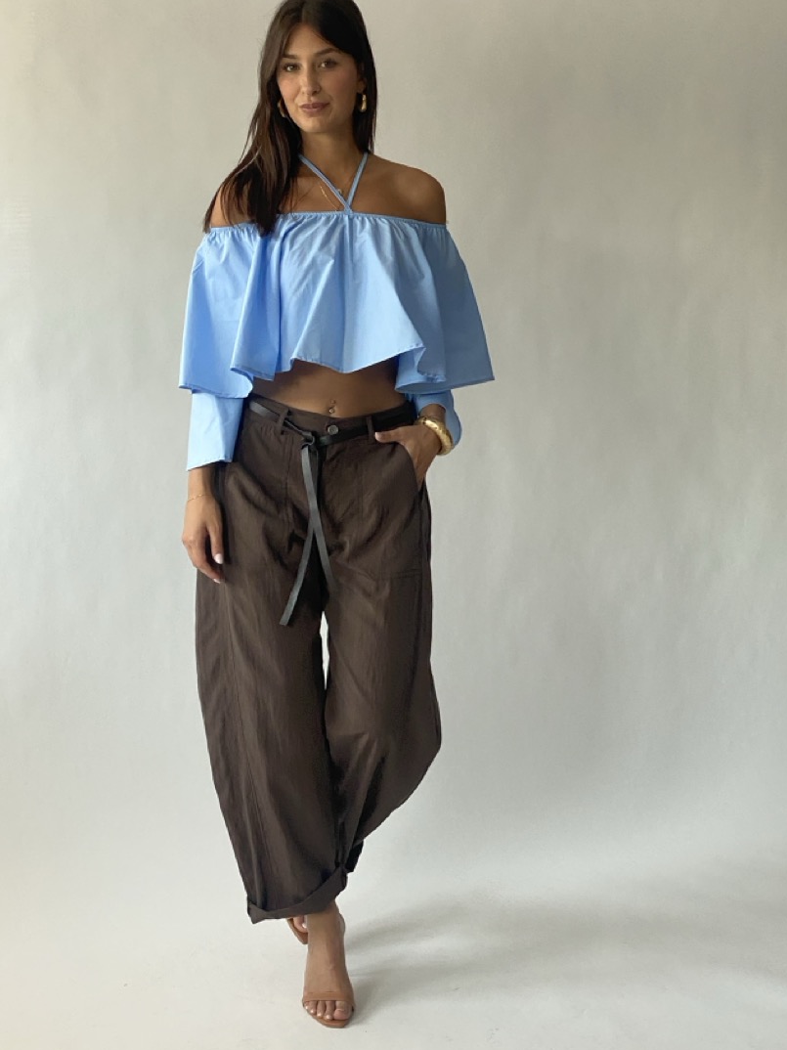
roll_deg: -0.8
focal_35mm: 62
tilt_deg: -5.6
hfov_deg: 23.6
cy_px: 454
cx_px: 422
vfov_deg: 31.2
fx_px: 1880
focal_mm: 6
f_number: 2
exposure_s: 1/122
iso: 80
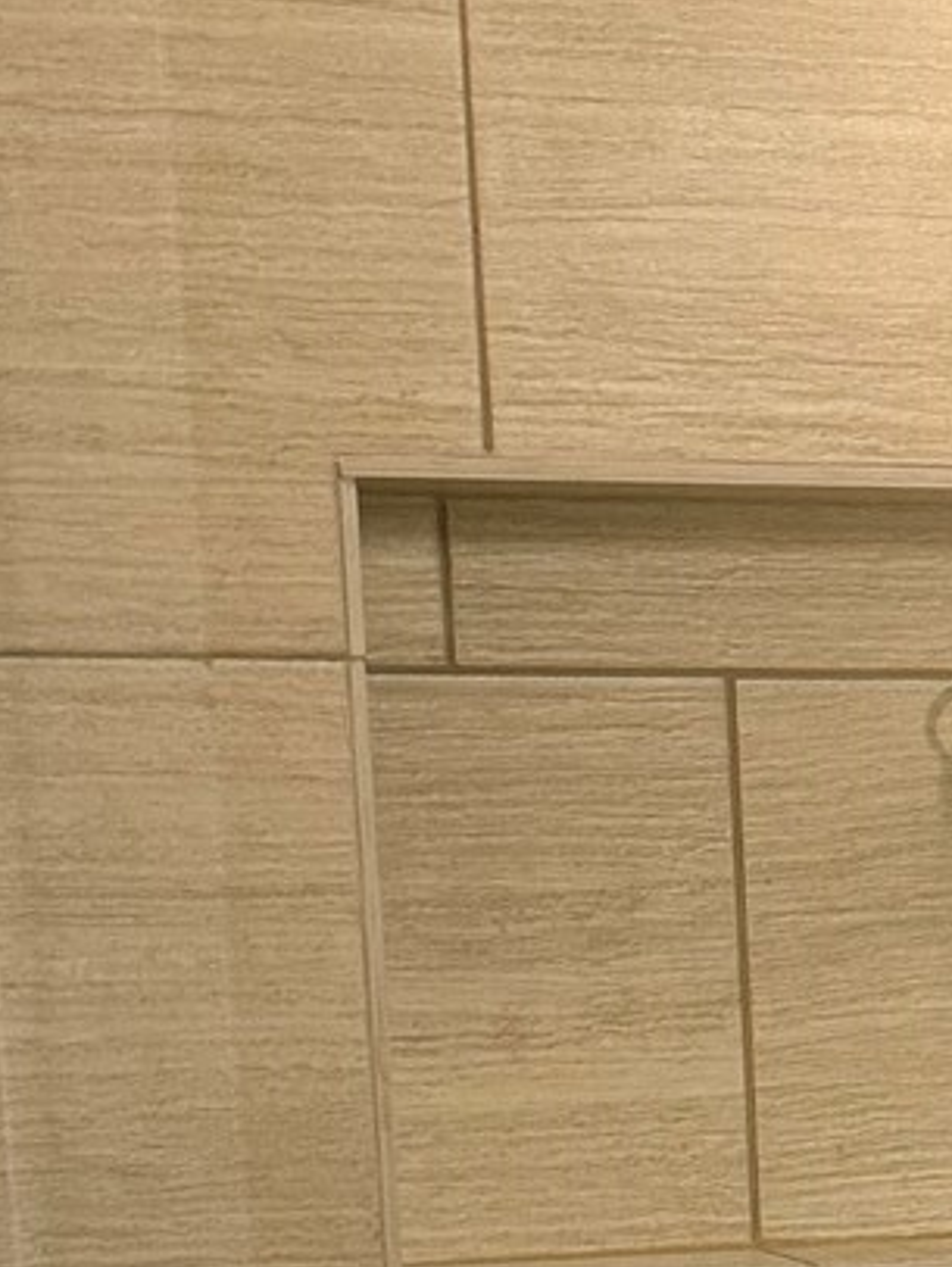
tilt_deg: -9.4
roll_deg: +0.9
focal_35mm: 121
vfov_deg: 15.6
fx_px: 4432
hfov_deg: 11.9
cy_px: 1598
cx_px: 1283
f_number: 1.78
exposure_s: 1/120
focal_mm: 6.76
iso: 320
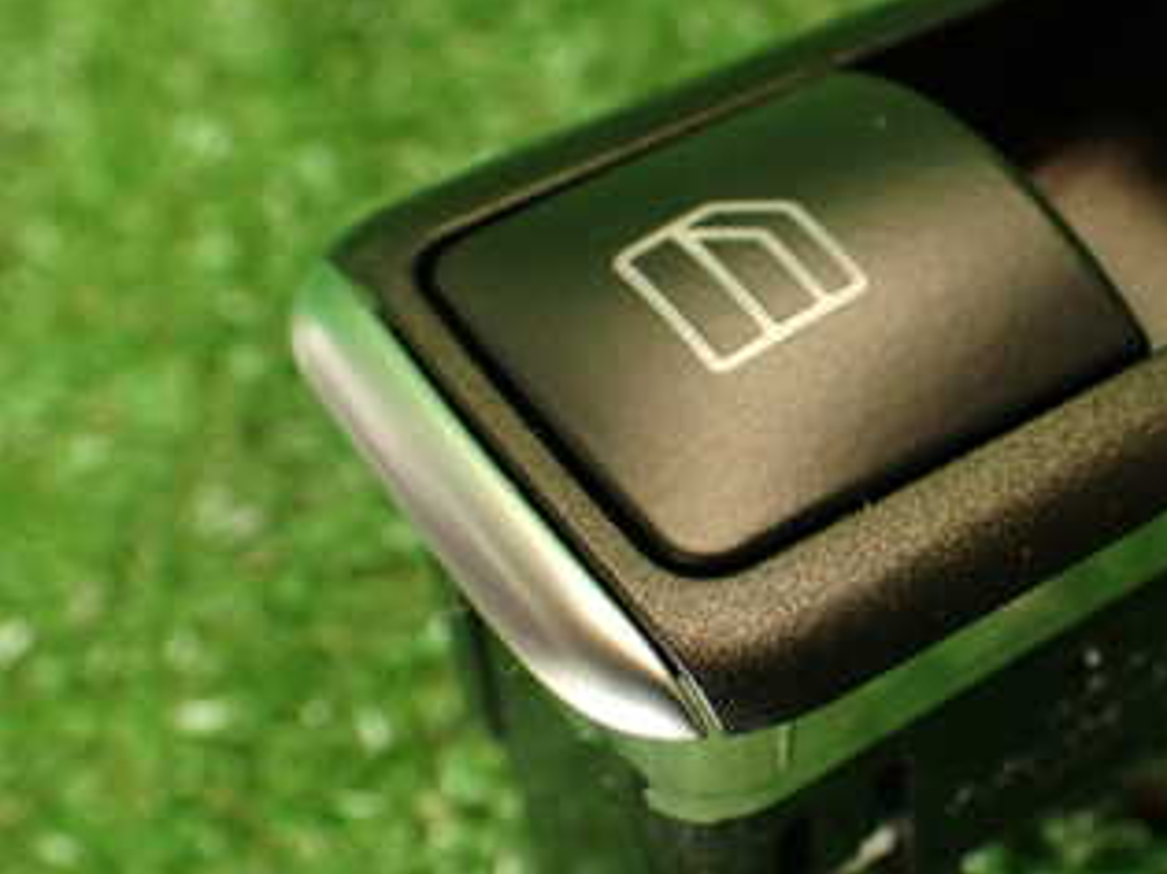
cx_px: 930
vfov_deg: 24.0
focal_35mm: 61
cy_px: 496
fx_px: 2056
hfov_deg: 30.9
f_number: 2.4
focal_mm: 5.79
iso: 250
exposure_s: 1/30
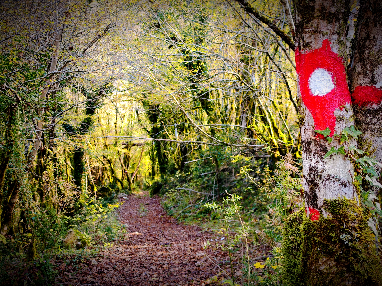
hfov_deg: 41.2
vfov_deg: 31.5
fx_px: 508
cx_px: 191
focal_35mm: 46
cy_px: 143
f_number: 2
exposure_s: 1/100
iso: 128
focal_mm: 8.72
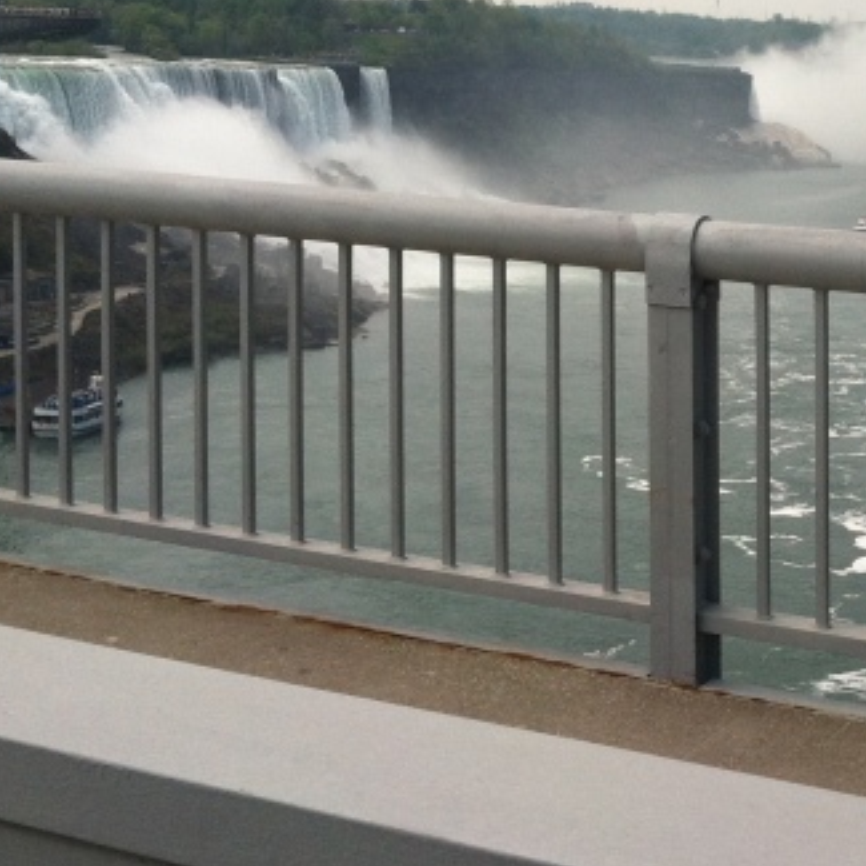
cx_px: 861
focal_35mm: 76
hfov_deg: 21.9
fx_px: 2151
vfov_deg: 22.5
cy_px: 212
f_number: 2.8
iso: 80
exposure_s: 1/1765
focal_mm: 3.85
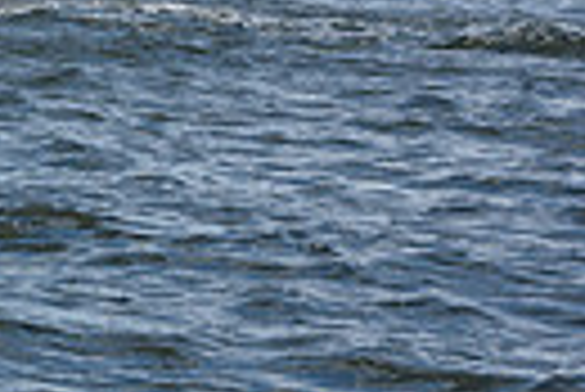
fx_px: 5791
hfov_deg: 5.6
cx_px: -716
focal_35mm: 356
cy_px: -146
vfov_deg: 3.9
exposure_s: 1/1000
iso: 320
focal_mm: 80
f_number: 10
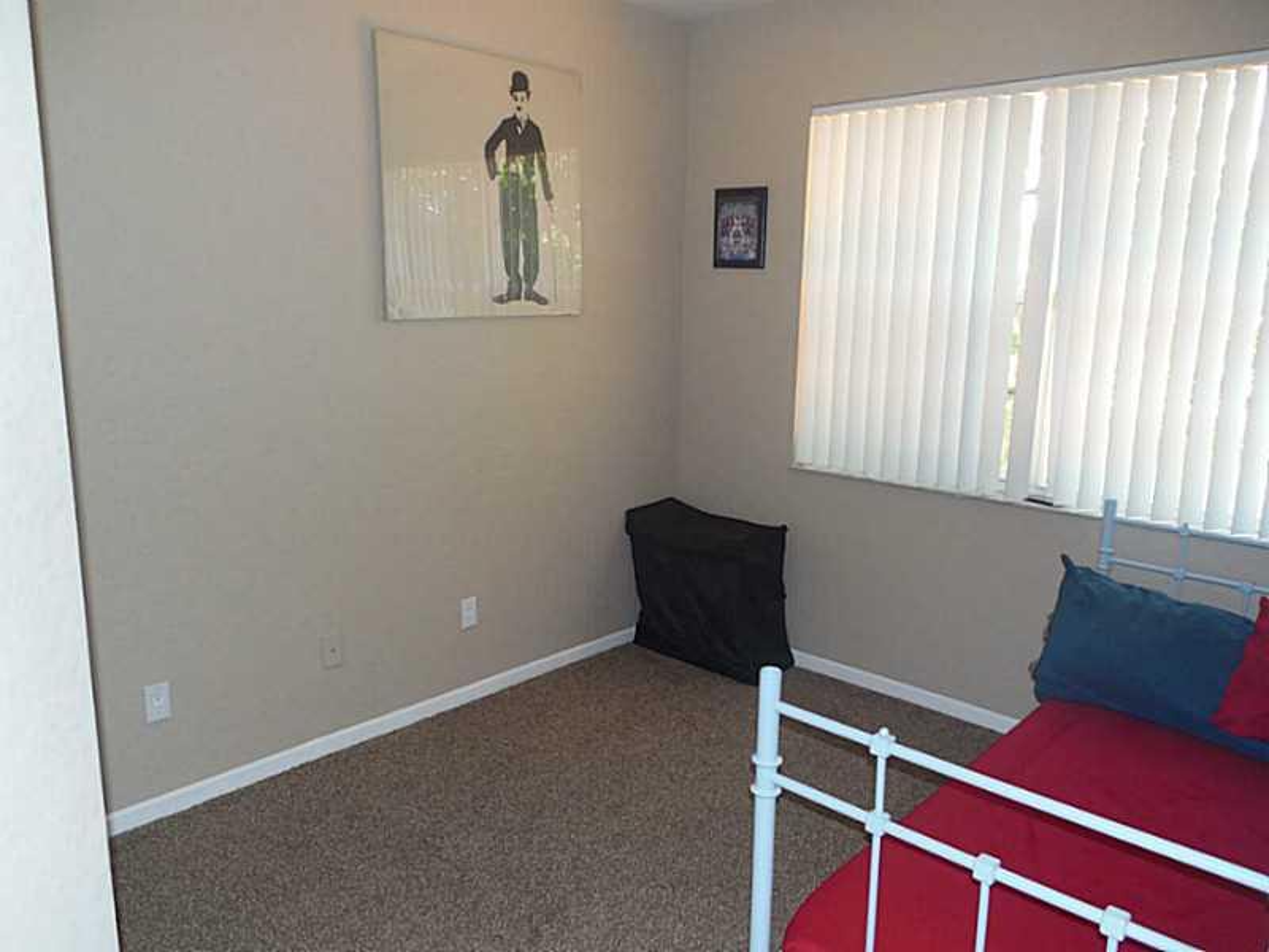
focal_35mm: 25
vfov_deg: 54.9
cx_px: 634
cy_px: 476
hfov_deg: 69.4
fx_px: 916
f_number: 3.3
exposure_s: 1/25
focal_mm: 4.5
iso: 200
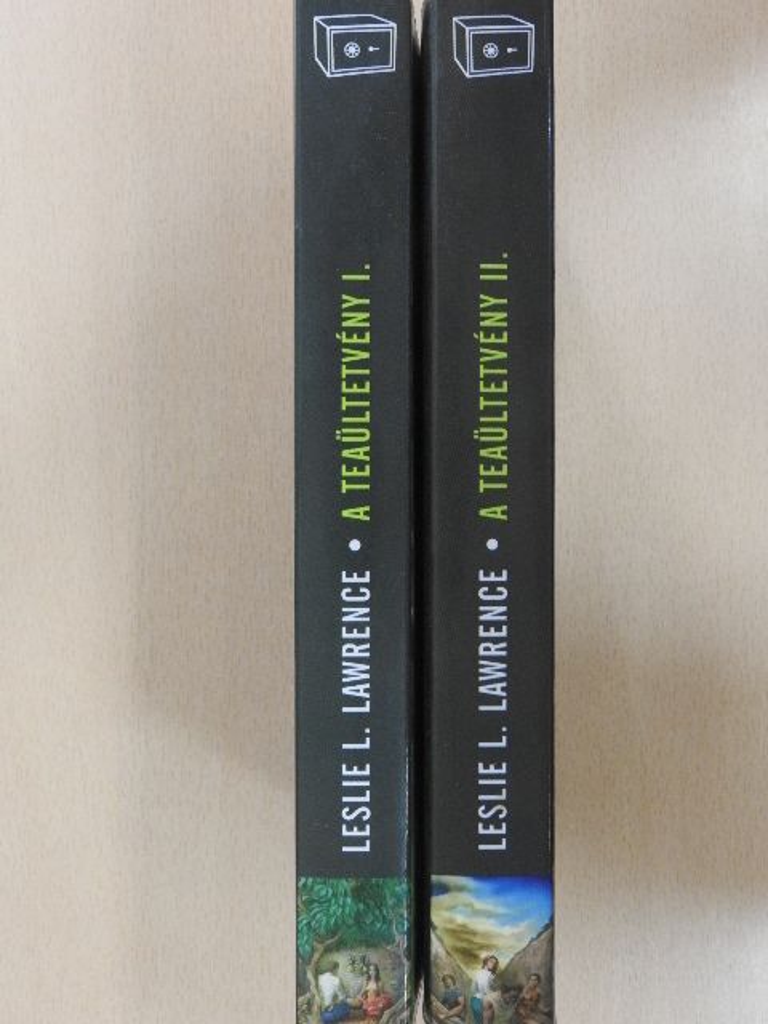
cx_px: 384
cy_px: 512
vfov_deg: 46.8
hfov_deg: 36.0
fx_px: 1183
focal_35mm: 40
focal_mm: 7.2
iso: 400
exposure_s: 1/15
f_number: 4.8
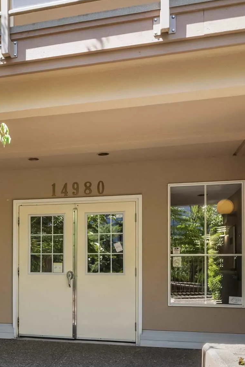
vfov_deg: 50.5
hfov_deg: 34.9
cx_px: 33
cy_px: 276
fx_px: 371
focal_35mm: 36
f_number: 9
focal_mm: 9
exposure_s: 1/13
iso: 250
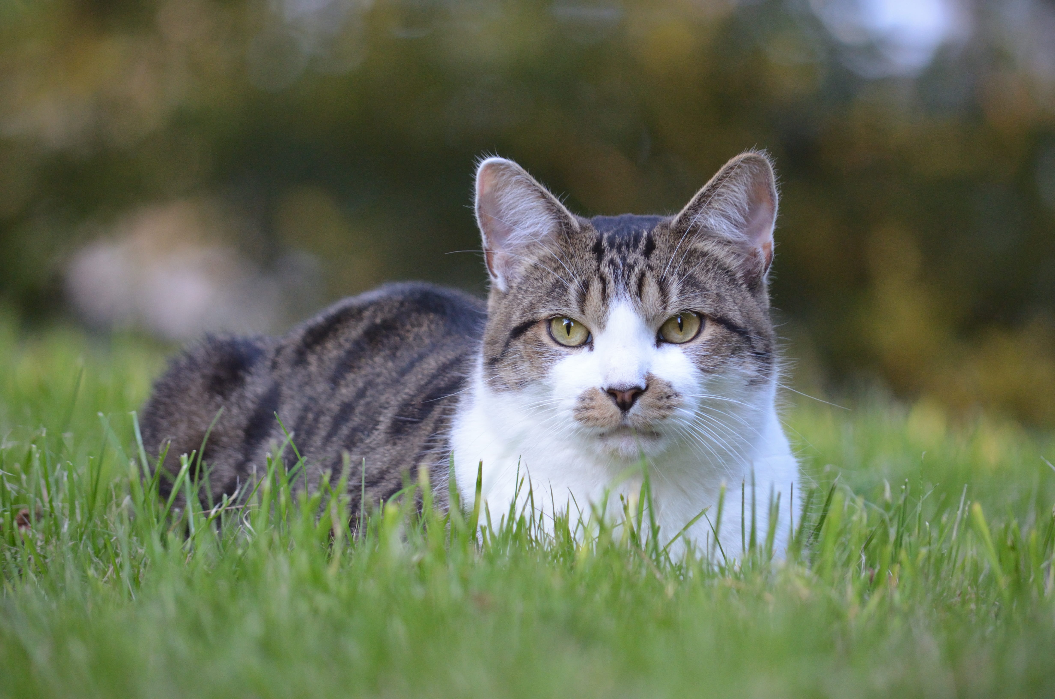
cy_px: 350
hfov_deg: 5.3
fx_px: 11405
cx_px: 528
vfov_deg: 3.5
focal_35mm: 390
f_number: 5.6
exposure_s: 1/200
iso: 1600
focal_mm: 260
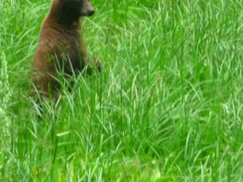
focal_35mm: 690
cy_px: 44
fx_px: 4846
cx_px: 88
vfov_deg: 2.2
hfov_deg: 2.9
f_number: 4.9
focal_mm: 47
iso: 400
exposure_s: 1/30
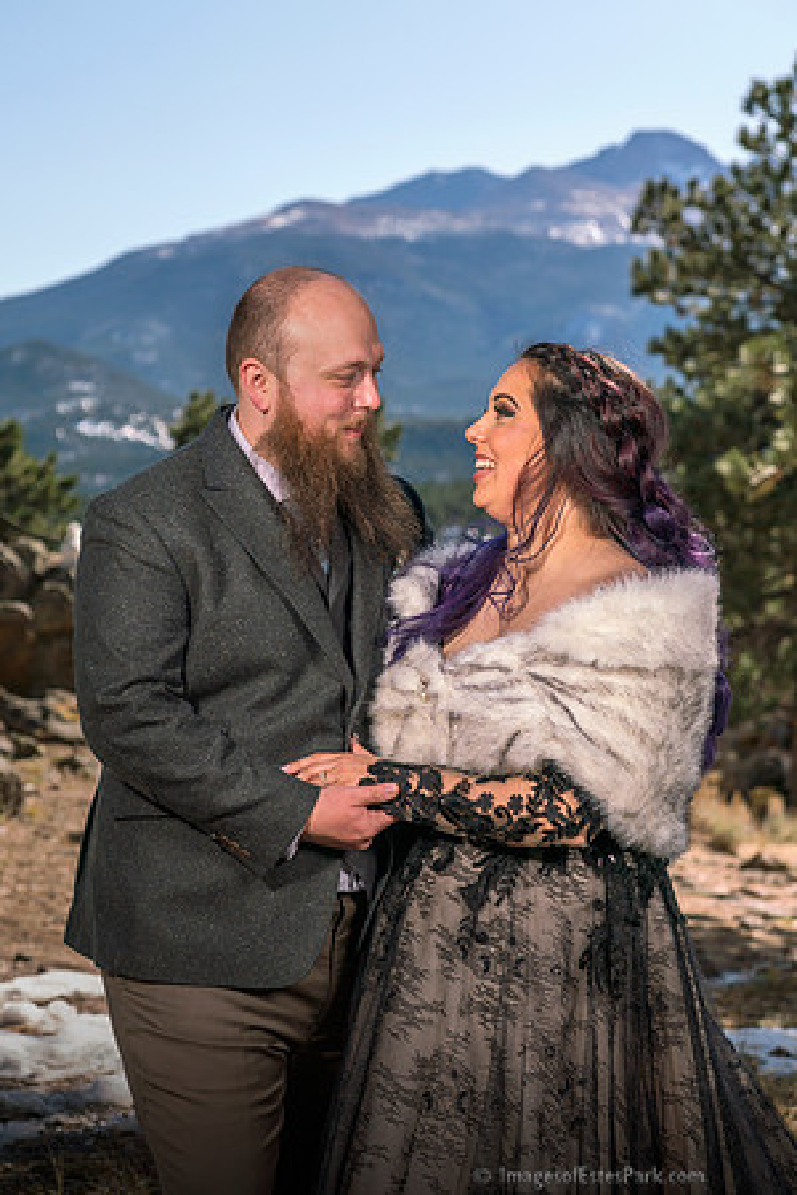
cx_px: 398
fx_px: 1992
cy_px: 598
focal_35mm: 60
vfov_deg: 33.4
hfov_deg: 22.6
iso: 200
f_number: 4.5
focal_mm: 60
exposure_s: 1/2500
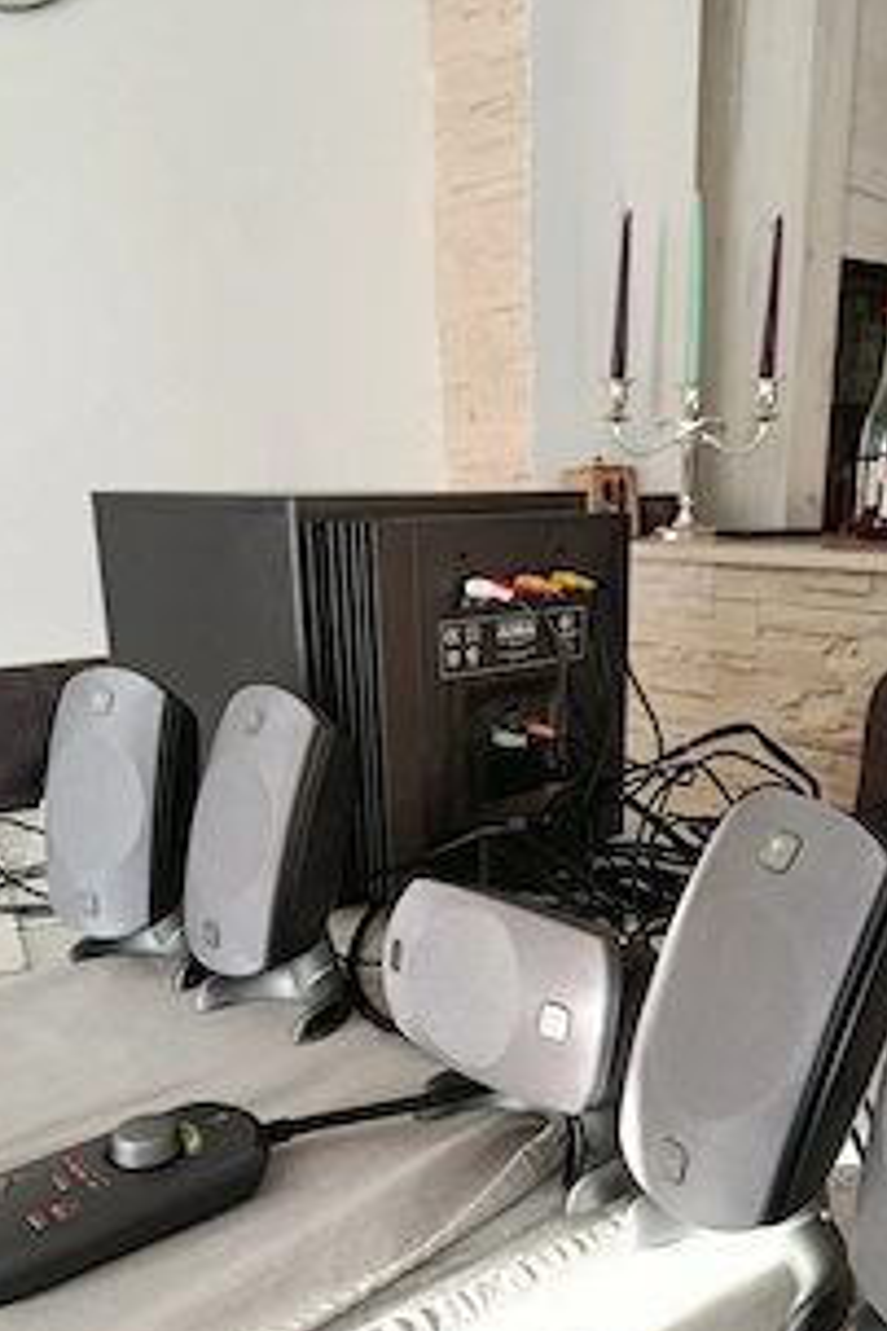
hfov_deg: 39.8
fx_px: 1220
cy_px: 870
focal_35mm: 33
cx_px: 531
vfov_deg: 56.2
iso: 916
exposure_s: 1/100
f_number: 1.7
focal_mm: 5.24
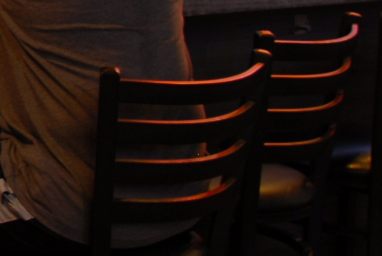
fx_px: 1583
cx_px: -469
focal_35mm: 149
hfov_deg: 11.8
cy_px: -164
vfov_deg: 8.9
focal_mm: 18
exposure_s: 1/2
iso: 100
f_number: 3.5
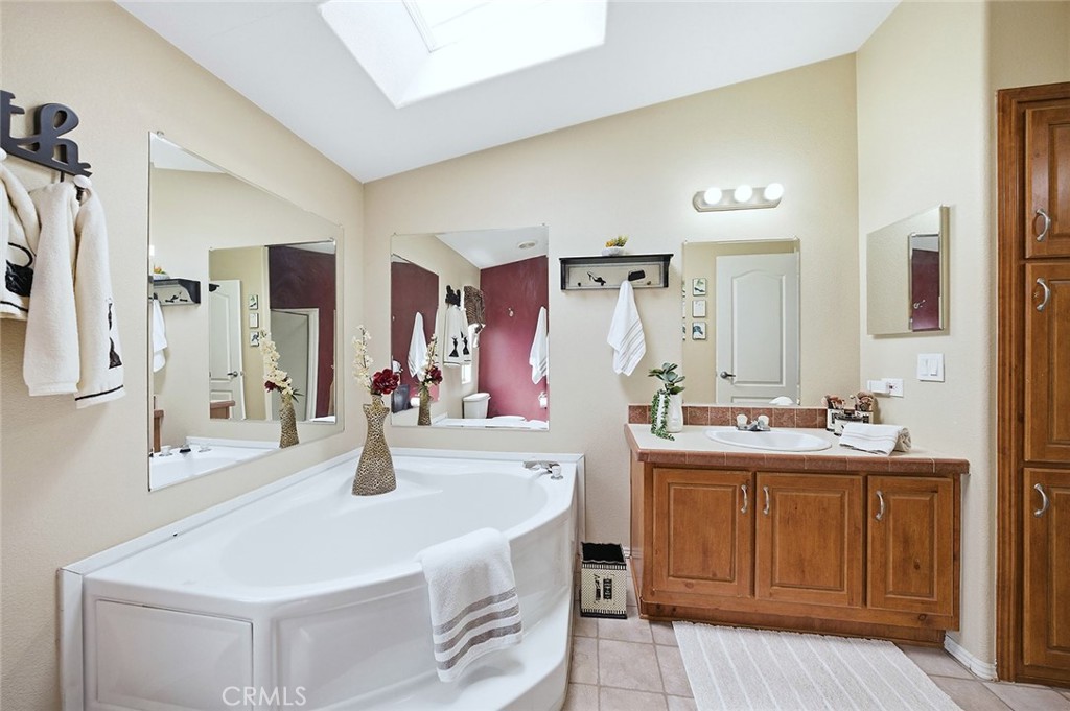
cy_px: 356
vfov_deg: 89.9
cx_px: 535
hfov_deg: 112.7
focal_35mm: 12
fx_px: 356
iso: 1000
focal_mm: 12
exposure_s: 1/1600
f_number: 5
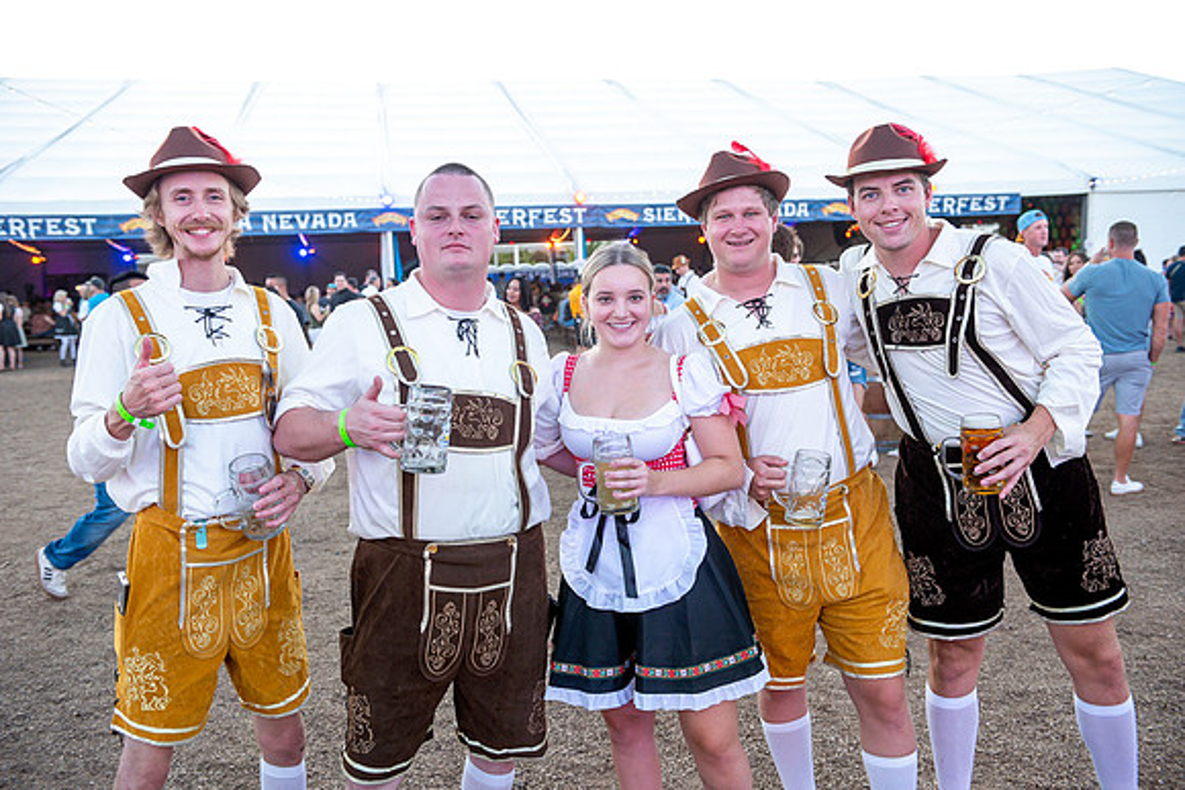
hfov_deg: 55.8
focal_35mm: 34
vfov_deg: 38.9
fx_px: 1119
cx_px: 592
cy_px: 395
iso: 640
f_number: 4
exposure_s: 1/250
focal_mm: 34
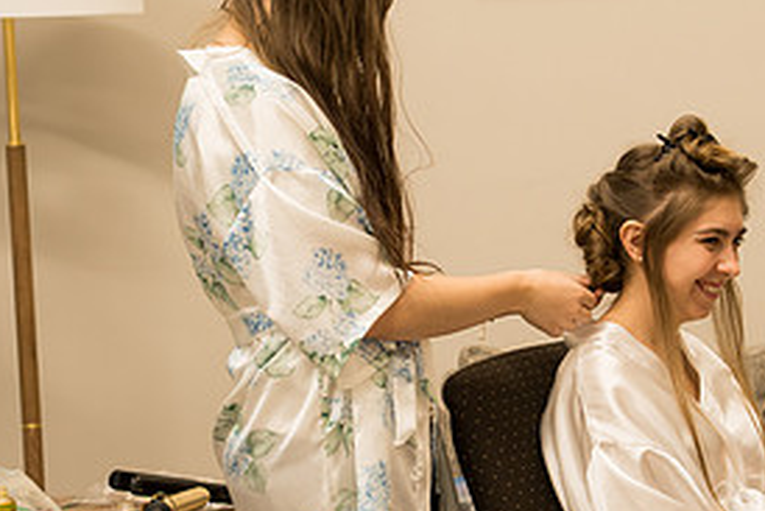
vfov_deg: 7.6
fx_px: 3827
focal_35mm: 180
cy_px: 350
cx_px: 503
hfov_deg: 11.4
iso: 640
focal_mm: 85
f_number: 3.2
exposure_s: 1/160
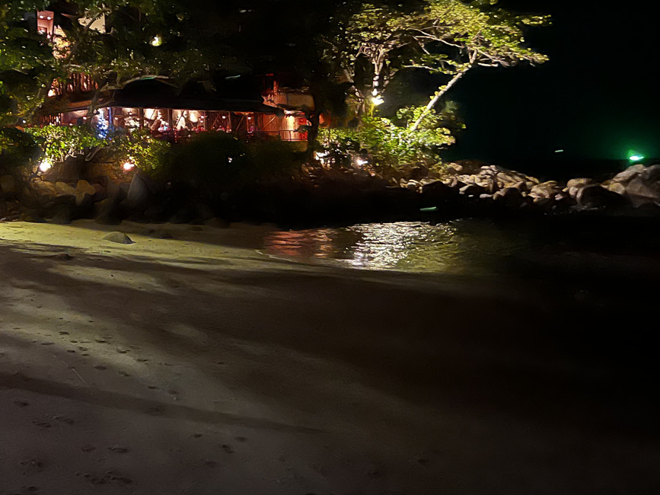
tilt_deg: +4.1
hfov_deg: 38.3
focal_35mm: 48
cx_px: 140
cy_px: 117
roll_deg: +3.0
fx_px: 915
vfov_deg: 29.7
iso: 1250
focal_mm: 5.7
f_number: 1.5
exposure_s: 1/9
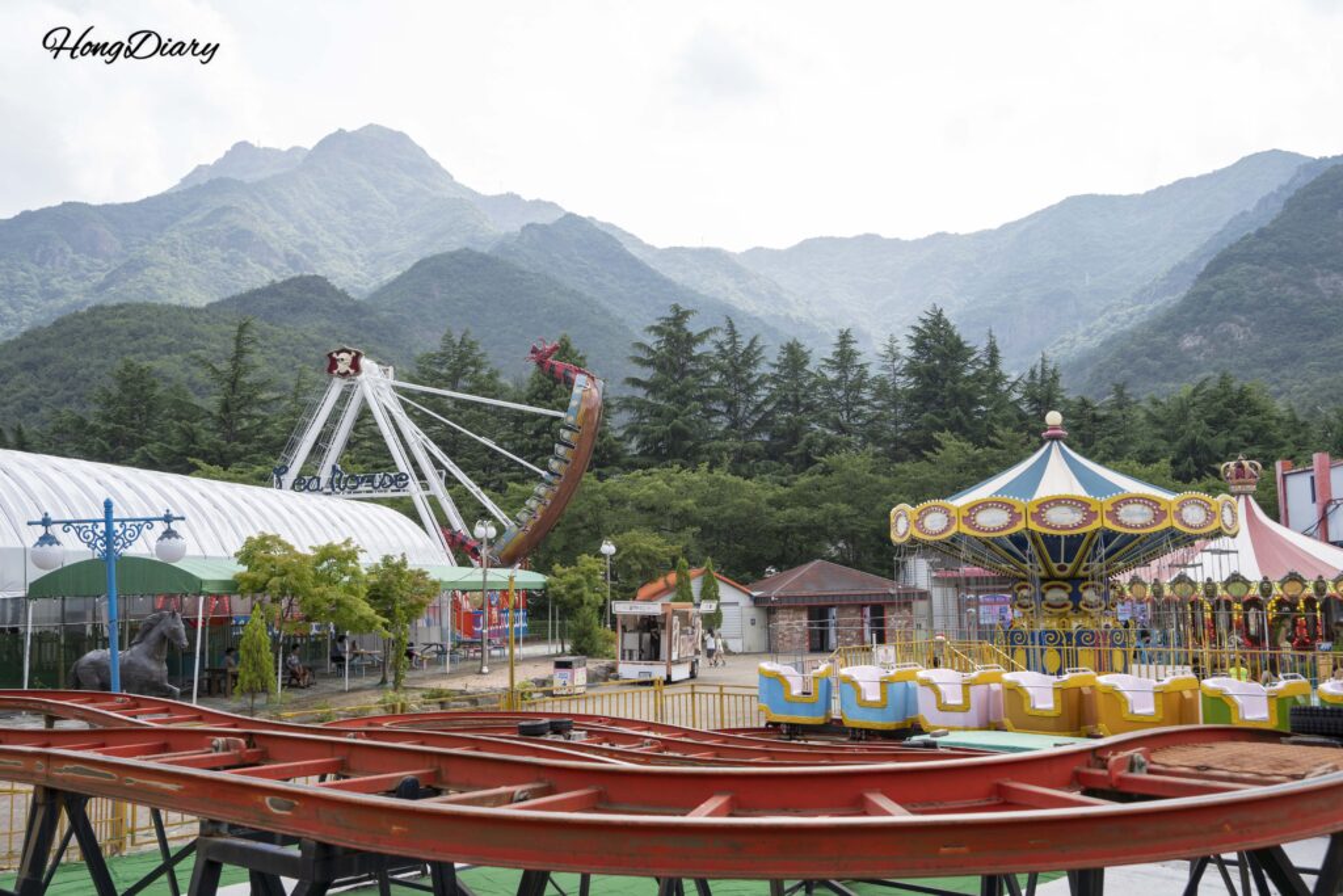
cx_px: 672
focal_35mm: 36
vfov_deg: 36.9
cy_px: 448
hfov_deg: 53.1
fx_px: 1343
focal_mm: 36
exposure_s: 1/160
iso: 100
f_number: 8
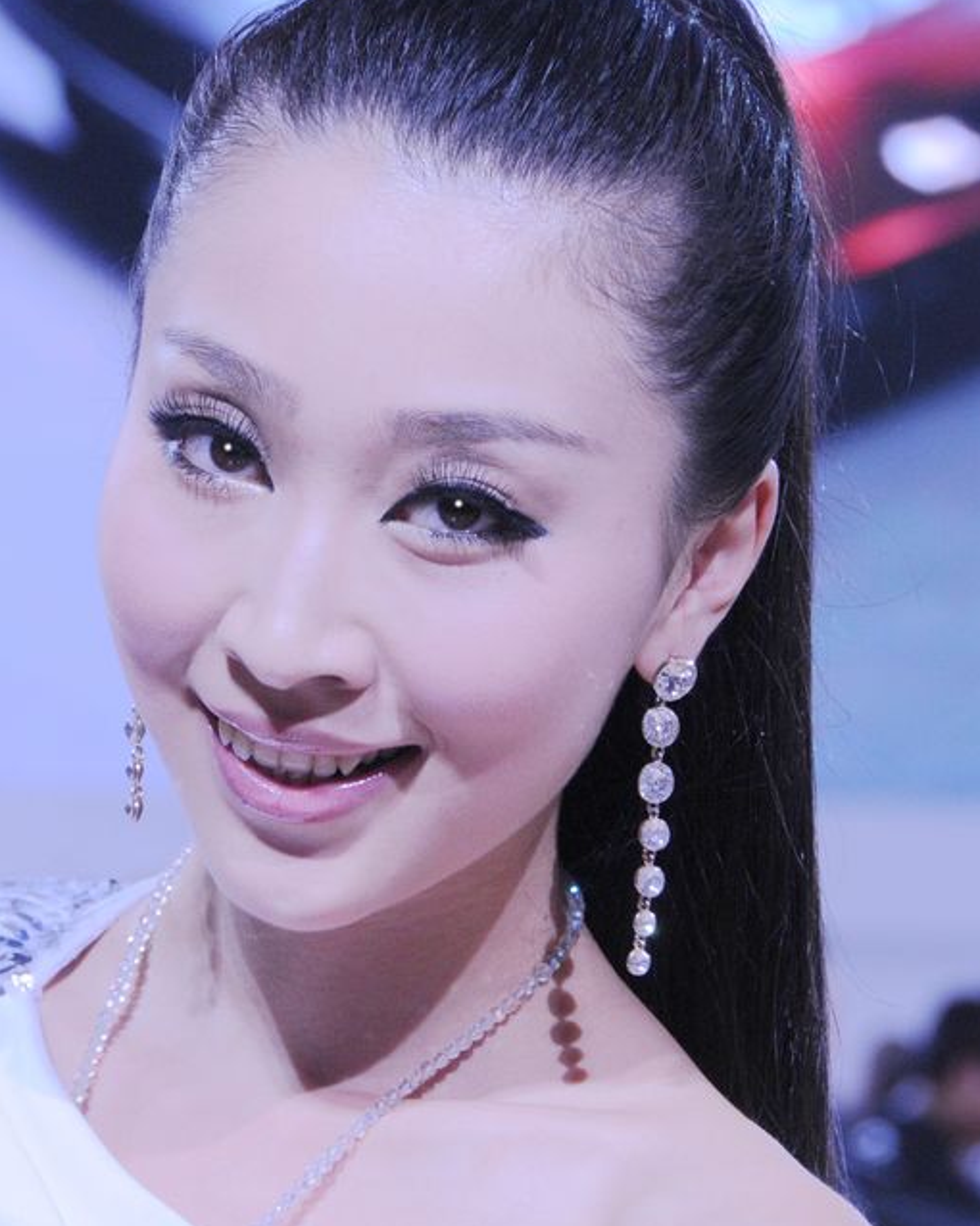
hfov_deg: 7.1
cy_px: 527
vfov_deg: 8.9
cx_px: 350
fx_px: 7871
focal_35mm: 217
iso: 640
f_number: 7.1
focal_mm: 82
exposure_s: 1/200
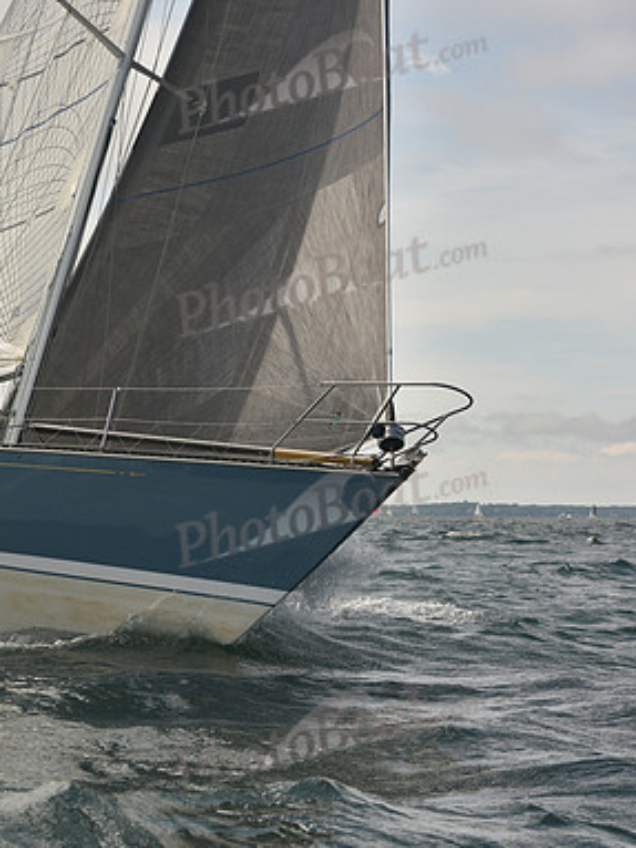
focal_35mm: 102
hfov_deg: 14.4
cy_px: 426
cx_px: 62
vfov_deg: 19.3
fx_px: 2500
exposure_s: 1/1000
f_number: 6.3
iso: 320
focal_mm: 70
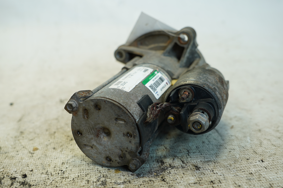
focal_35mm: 40
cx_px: 142
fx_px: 314
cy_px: 94
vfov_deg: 33.3
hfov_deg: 48.5
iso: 200
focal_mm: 27
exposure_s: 1/60
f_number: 4
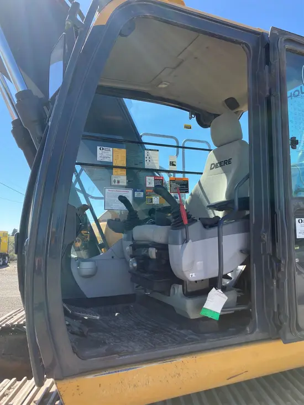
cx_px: 152
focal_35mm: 28
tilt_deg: +3.9
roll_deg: +0.0
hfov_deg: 49.8
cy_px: 202
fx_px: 328
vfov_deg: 63.4
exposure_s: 1/759
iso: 32
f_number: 1.8
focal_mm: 3.99
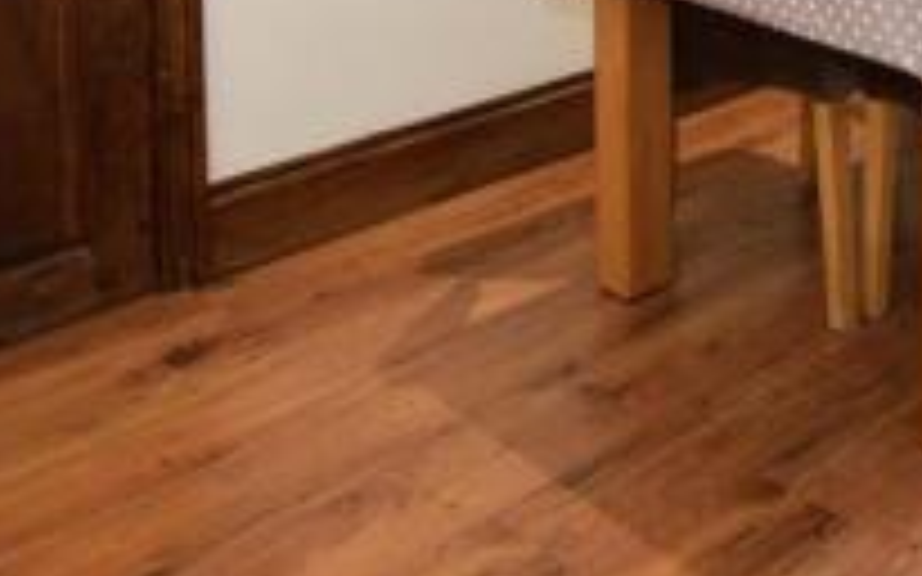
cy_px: -308
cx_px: 1061
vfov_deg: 21.6
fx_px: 1231
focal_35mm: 49
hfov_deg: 34.3
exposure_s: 1/20
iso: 640
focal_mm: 10
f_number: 6.3
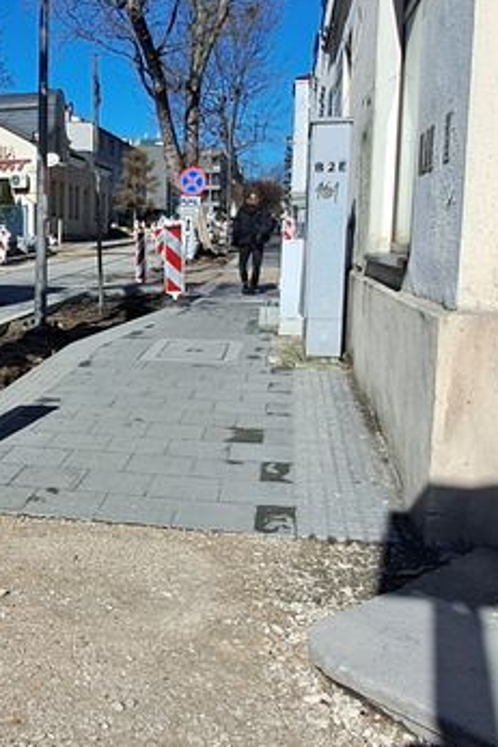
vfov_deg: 48.4
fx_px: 829
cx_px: 43
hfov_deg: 31.7
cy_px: 335
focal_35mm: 40
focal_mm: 1.42
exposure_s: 1/2179
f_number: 2.2
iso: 40
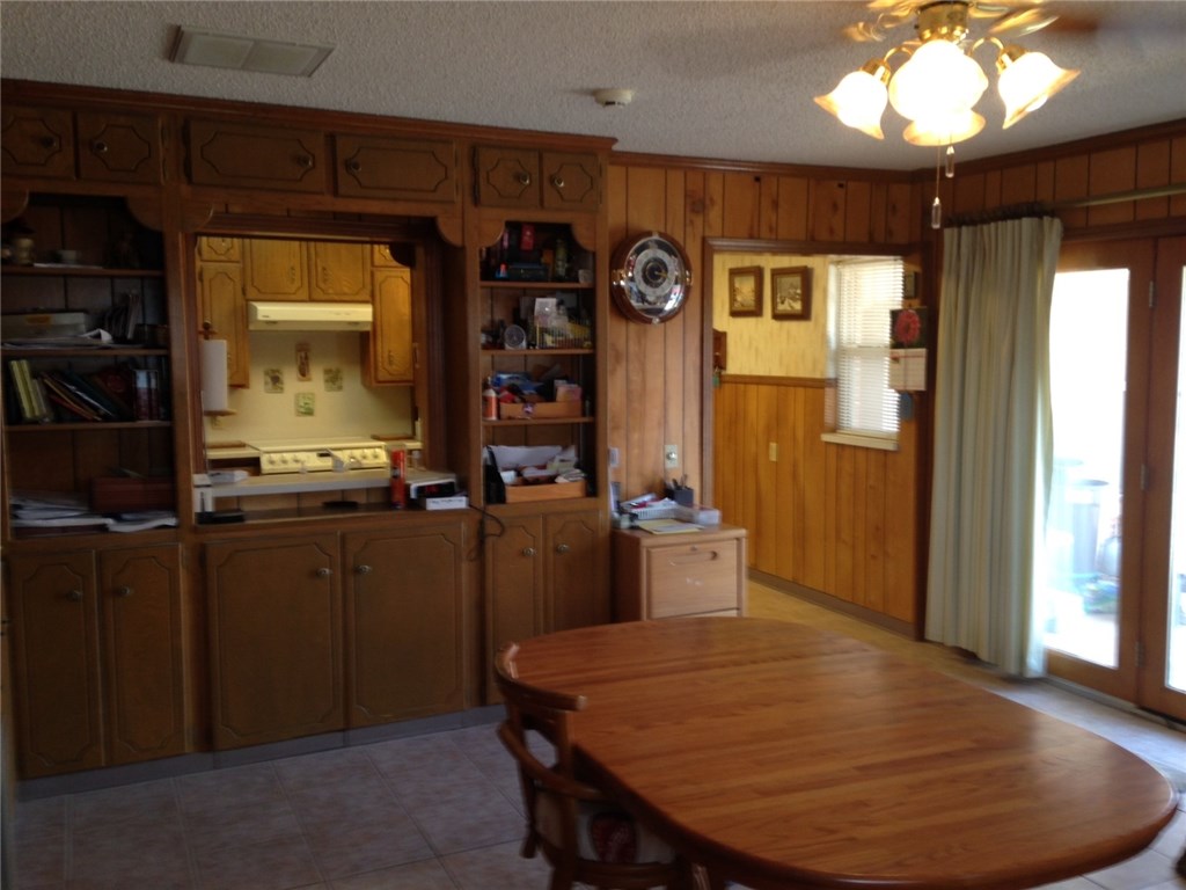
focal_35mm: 33
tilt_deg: -7.7
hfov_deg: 55.4
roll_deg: +0.8
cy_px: 445
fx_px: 1131
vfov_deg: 42.9
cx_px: 593
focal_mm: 4.12
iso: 50
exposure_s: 1/20
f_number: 2.4
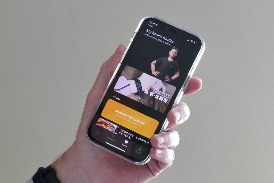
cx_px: 137
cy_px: 92
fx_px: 852
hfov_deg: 18.3
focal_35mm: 112
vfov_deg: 12.2
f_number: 8
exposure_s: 1/80
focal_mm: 40.84
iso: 1600
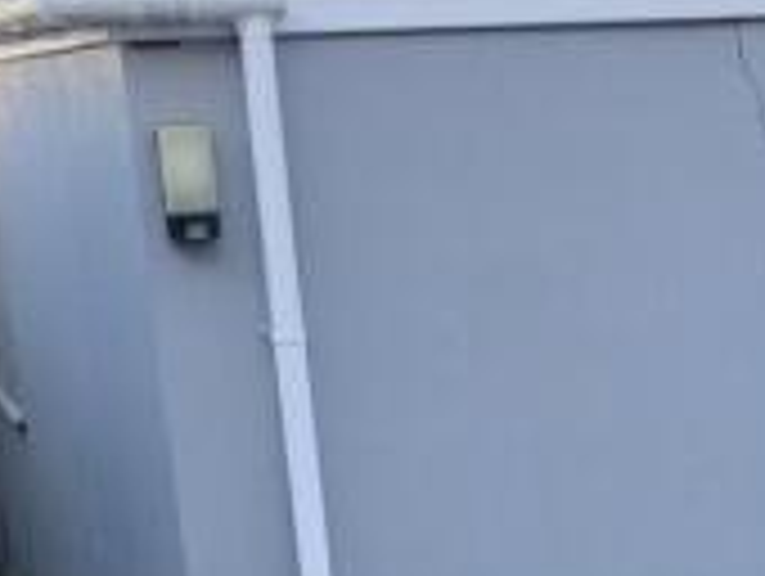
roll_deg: +1.7
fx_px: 1970
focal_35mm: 89
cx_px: 844
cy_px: 682
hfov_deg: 20.9
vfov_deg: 16.0
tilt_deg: -16.5
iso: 32
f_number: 1.8
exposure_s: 1/122
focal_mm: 4.25
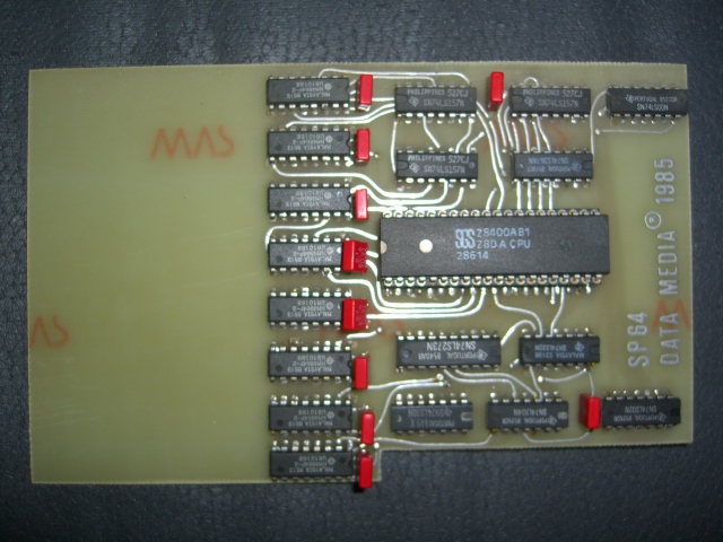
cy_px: 271
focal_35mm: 38
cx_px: 362
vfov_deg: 37.7
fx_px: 794
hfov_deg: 49.0
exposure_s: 1/60
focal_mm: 7.9
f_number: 2.8
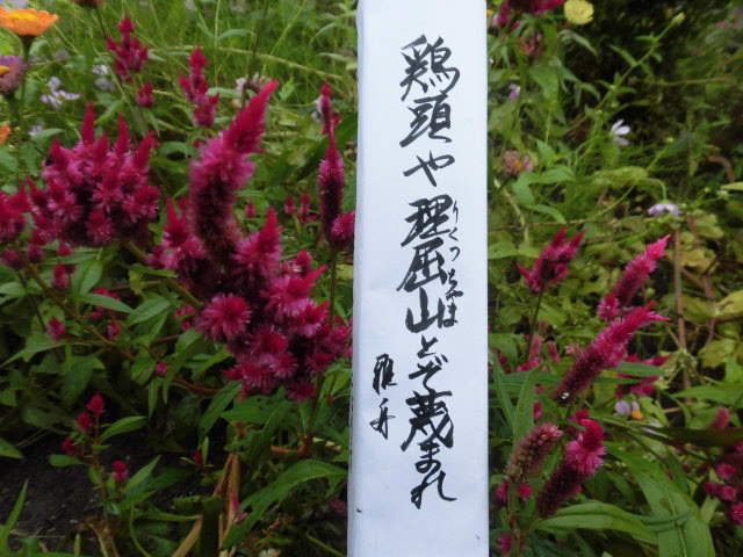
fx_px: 515
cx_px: 372
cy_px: 278
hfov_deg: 71.6
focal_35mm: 24
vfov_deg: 56.8
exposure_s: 1/100
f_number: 3.1
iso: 125
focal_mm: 4.3
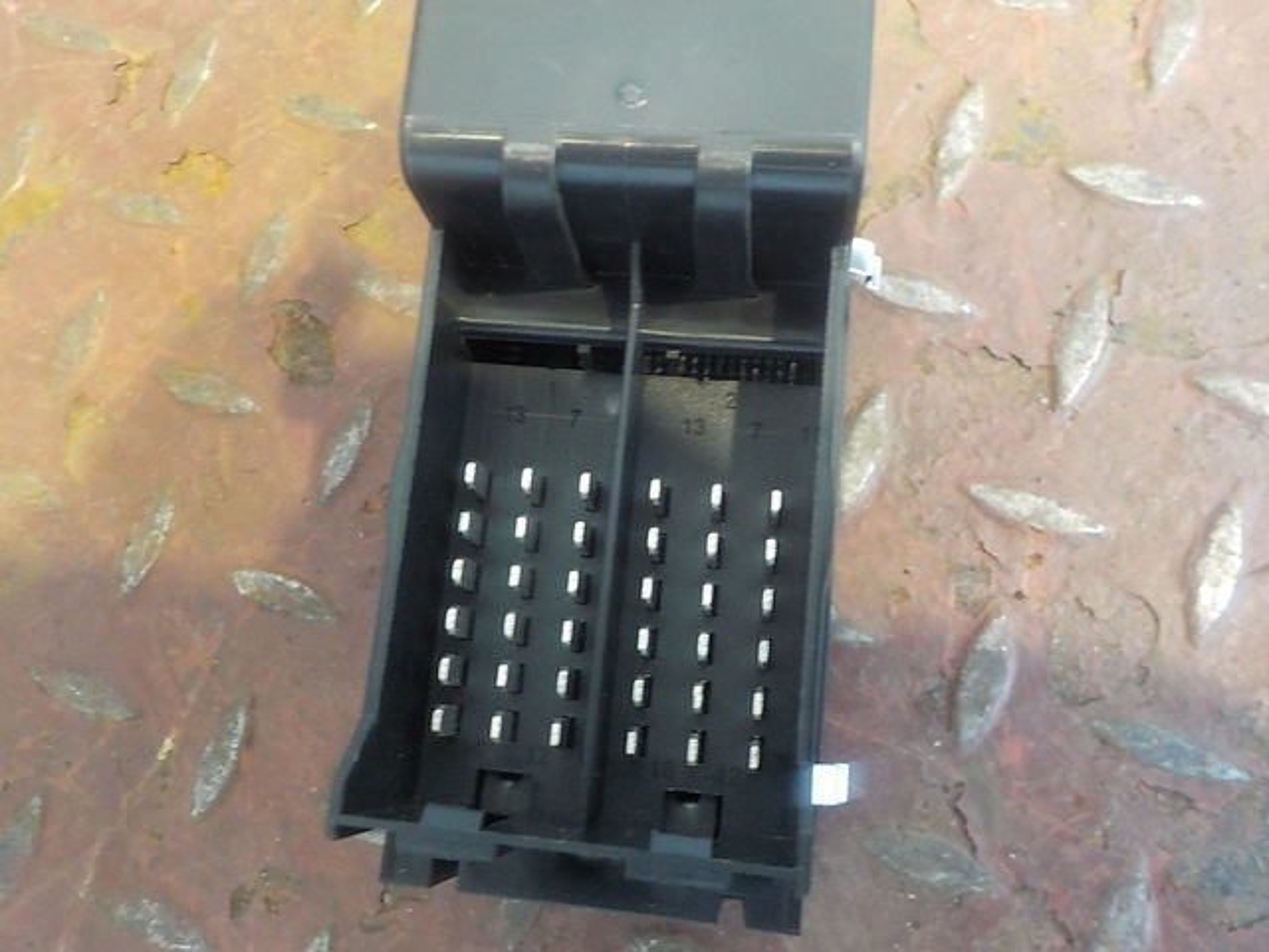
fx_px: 1100
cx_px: 634
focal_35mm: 30
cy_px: 476
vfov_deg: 46.8
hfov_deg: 60.0
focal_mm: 4.1
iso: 400
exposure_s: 1/13
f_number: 3.3
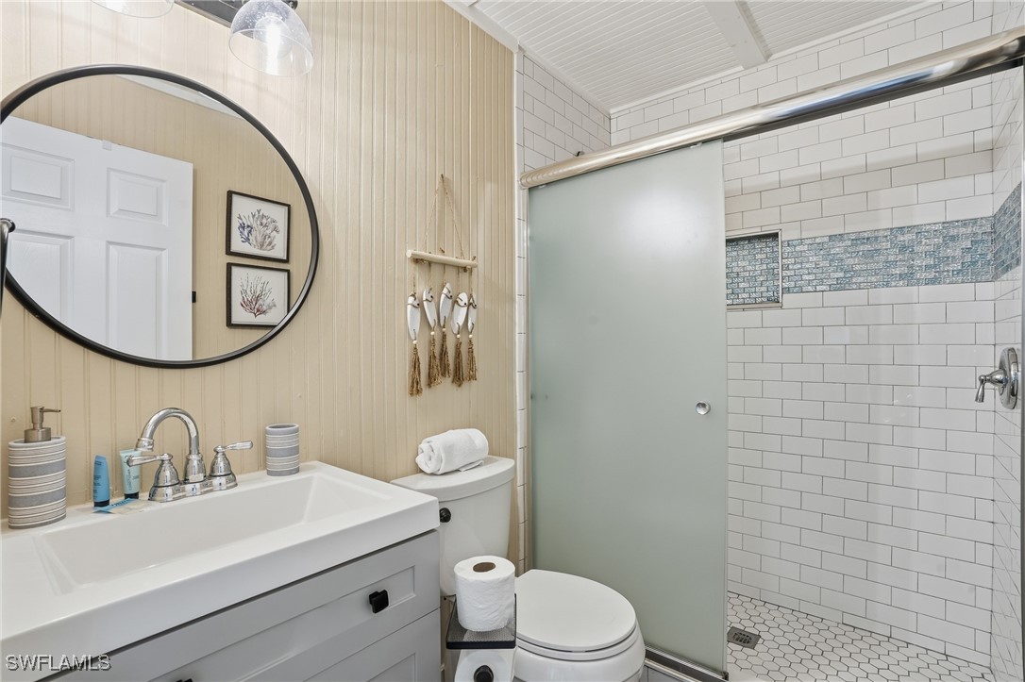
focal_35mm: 16
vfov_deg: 73.7
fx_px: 455
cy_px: 341
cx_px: 512
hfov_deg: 96.8
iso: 200
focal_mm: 16
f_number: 9
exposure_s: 1/15
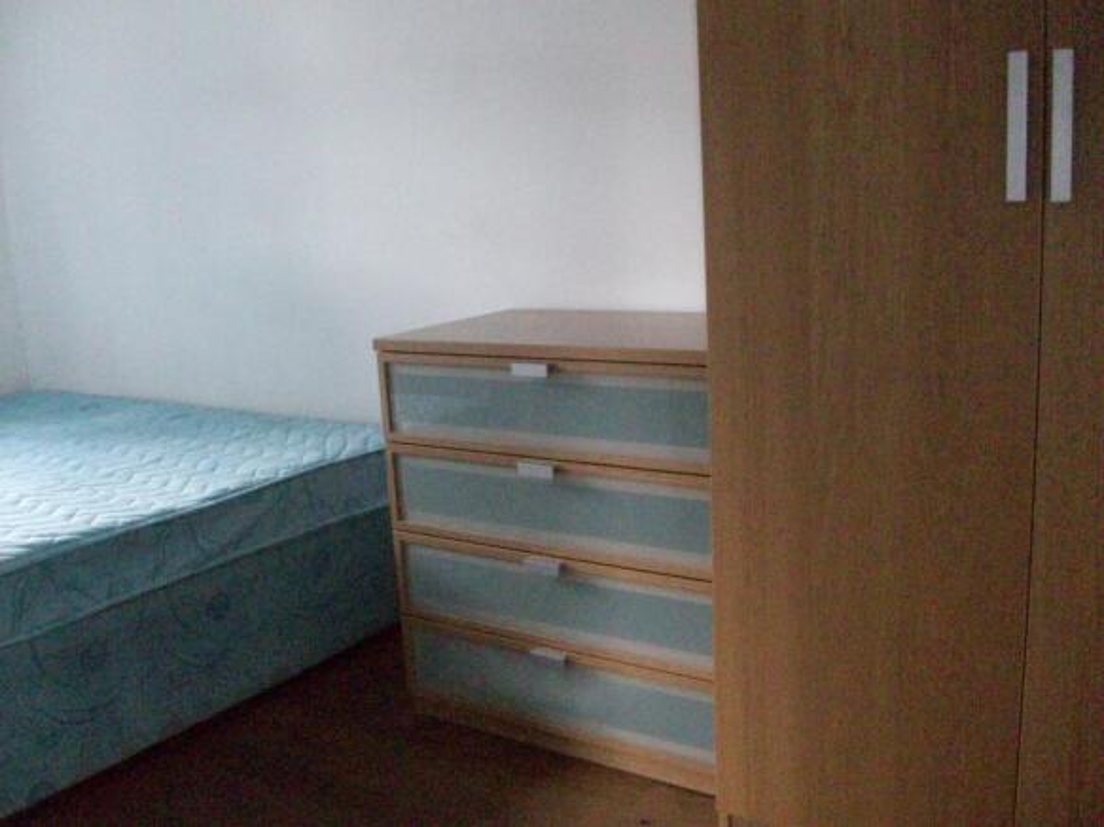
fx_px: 1084
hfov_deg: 54.0
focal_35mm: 34
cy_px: 414
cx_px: 552
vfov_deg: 41.8
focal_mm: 5.7
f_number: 2.8
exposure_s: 1/128
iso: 800
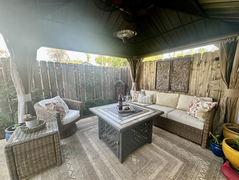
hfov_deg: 102.1
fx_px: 97
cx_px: 120
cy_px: 90
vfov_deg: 85.7
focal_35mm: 14
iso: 80
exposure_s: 1/120
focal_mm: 2.22
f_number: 2.2
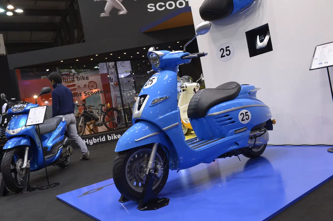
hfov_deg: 60.3
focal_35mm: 31
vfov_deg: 42.2
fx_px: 286
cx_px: 166
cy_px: 110
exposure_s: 1/160
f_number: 5.6
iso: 1000
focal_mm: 31
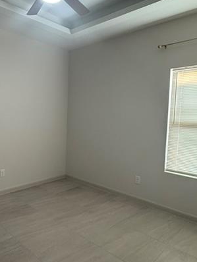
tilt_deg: -4.1
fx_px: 205
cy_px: 129
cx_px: 52
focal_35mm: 27
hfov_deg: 49.6
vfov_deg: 65.3
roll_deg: -1.9
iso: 200
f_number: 2.2
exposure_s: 1/60
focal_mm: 2.22
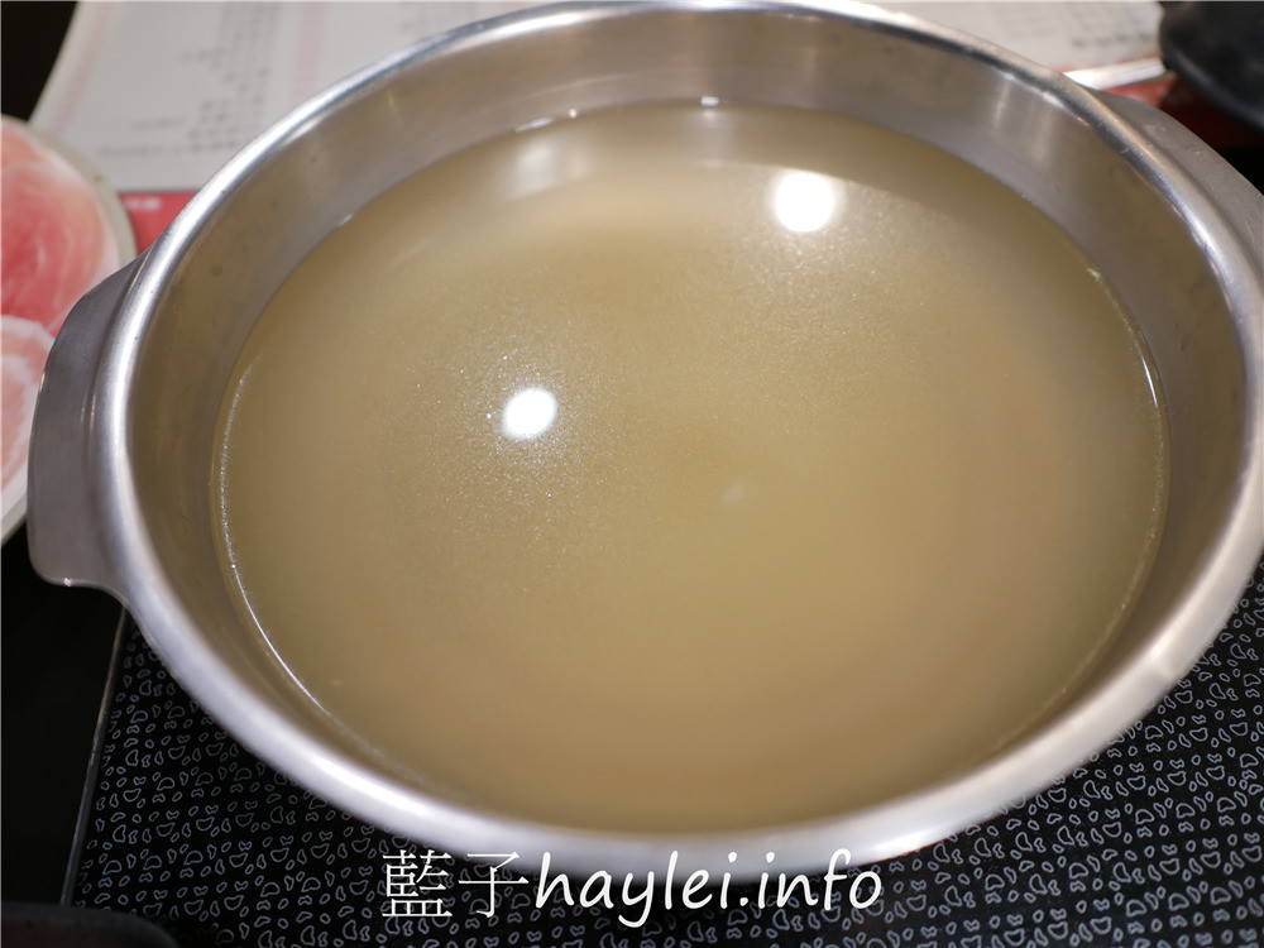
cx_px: 632
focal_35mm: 30
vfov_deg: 46.8
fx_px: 1095
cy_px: 474
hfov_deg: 60.0
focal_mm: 15
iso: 320
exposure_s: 1/60
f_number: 1.7
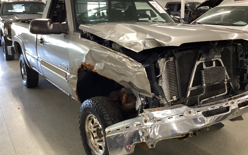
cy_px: 66
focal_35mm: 35
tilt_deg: -12.7
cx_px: 131
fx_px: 237
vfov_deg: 36.2
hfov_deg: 55.3
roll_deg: +0.9
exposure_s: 1/60
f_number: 2.4
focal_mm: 3.3
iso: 250
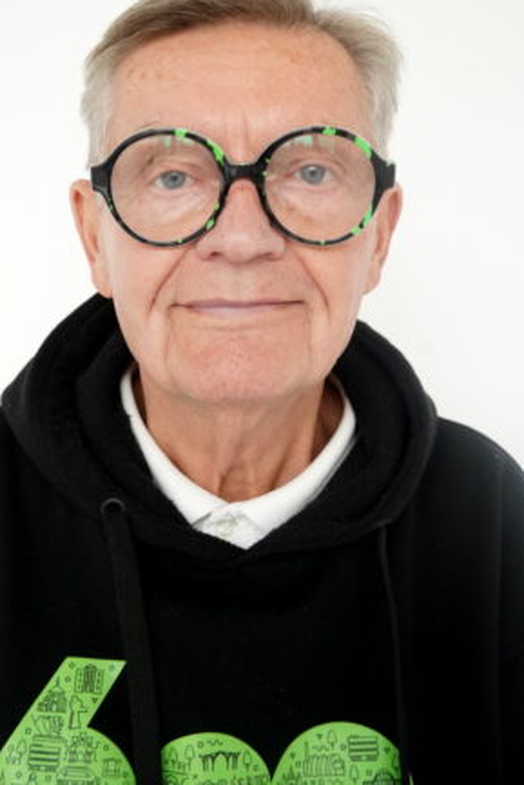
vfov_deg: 44.3
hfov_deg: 30.5
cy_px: 326
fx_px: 960
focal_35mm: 44
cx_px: 224
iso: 8000
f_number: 5.6
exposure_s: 1/250
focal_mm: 35
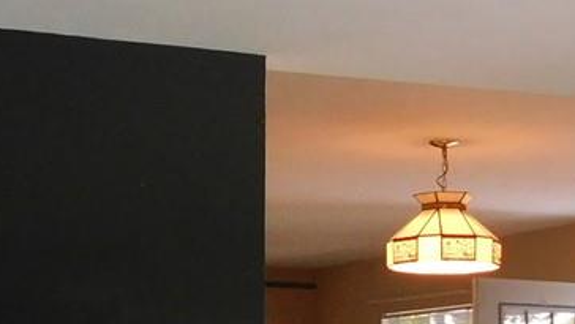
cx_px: 343
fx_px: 1678
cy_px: 490
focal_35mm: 110
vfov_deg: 10.6
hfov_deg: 19.4
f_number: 3
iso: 320
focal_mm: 4
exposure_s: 1/30
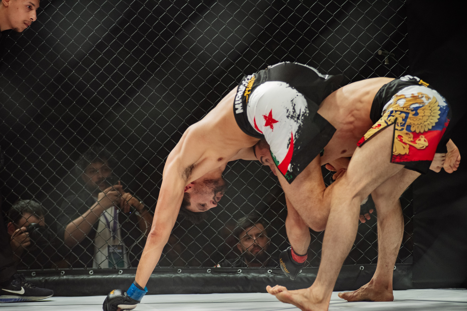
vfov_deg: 11.0
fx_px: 1622
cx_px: 234
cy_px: 156
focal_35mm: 125
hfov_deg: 16.4
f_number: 4
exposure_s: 1/640
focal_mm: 125
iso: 2000
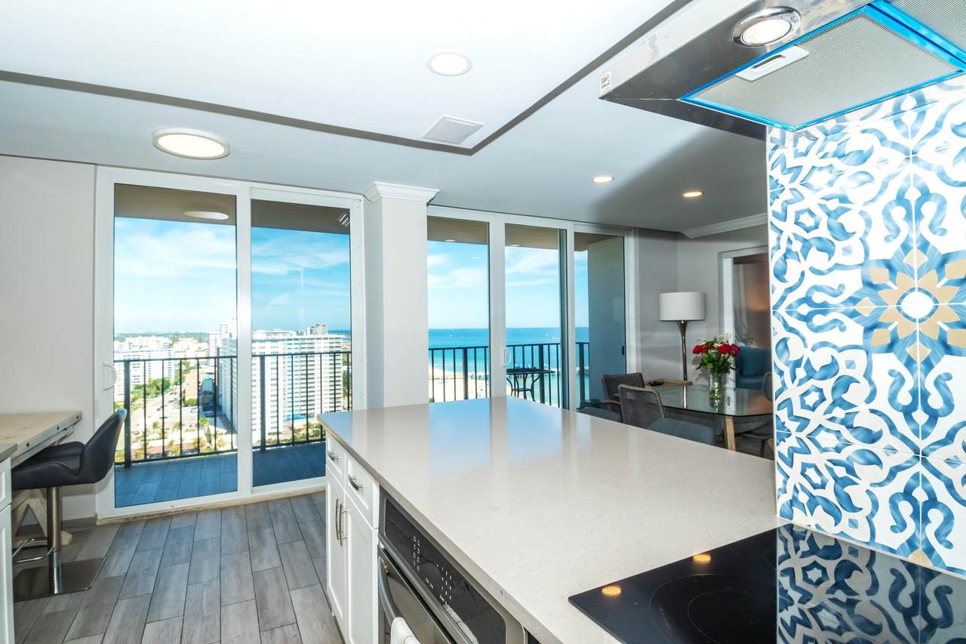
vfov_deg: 67.4
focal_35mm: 18
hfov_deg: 90.0
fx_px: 483
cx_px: 483
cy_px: 322
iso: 320
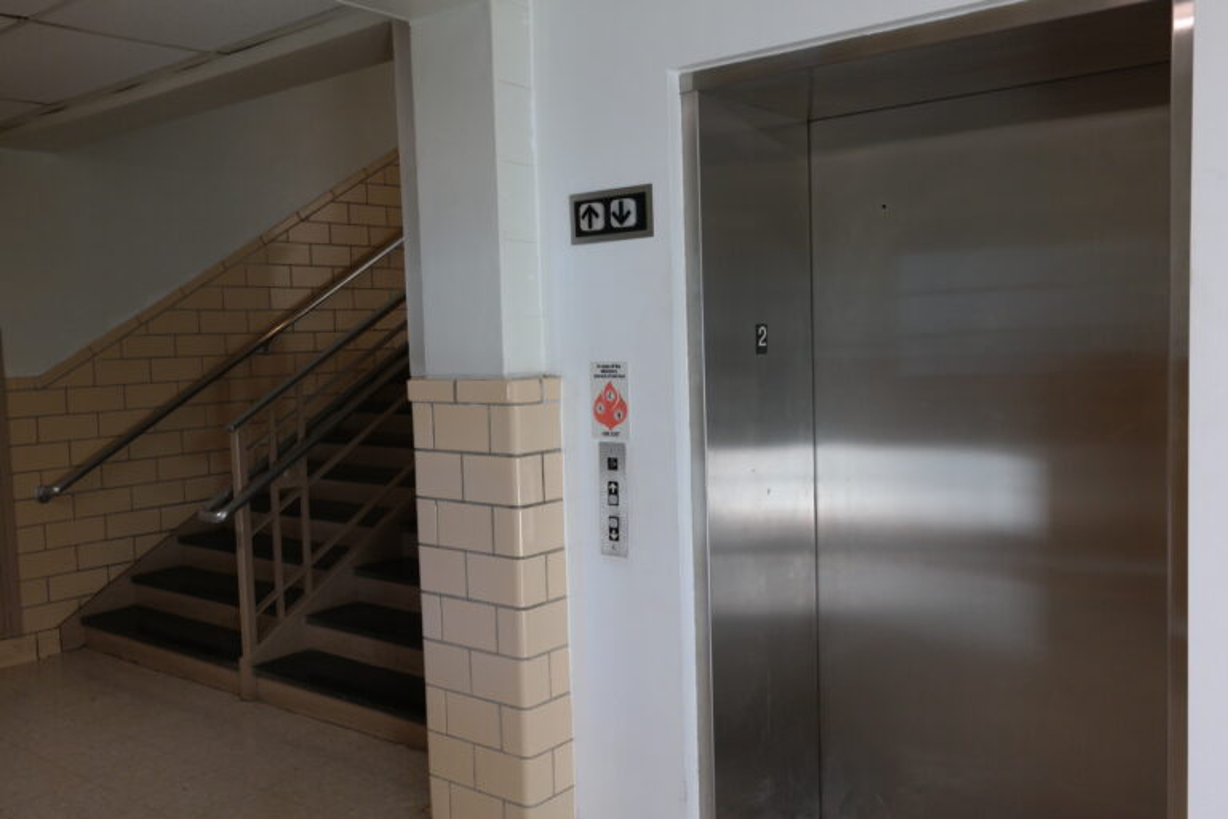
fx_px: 1023
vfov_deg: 43.6
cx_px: 614
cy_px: 410
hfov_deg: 61.9
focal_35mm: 30
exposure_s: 1/40
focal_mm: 20
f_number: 3.5
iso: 400
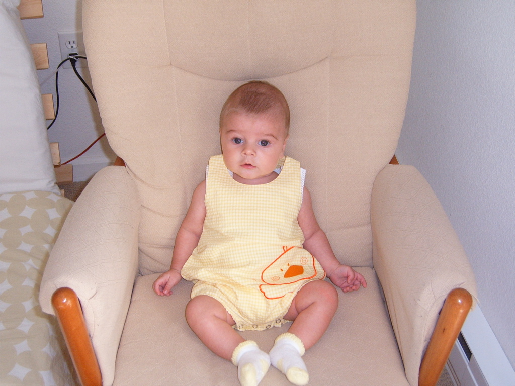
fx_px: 699
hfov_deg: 40.4
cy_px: 193
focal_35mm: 47
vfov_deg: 30.9
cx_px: 258
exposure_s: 1/30
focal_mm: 7.8
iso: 141
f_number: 3.2
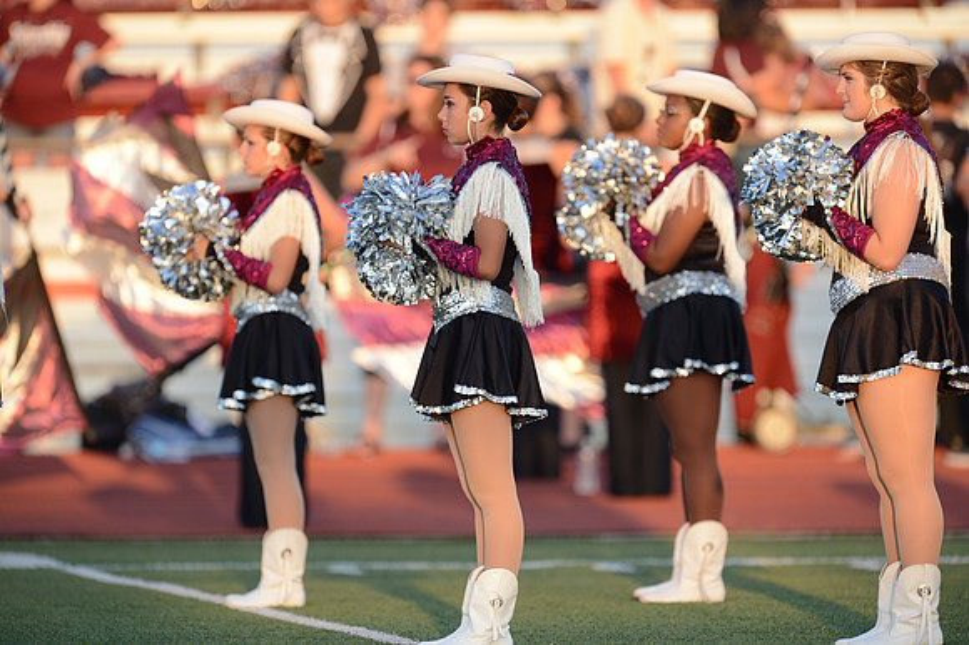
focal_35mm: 550
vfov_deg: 2.5
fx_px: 14795
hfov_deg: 3.8
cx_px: 484
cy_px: 322
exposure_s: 1/1000
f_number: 4
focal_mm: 550
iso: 800
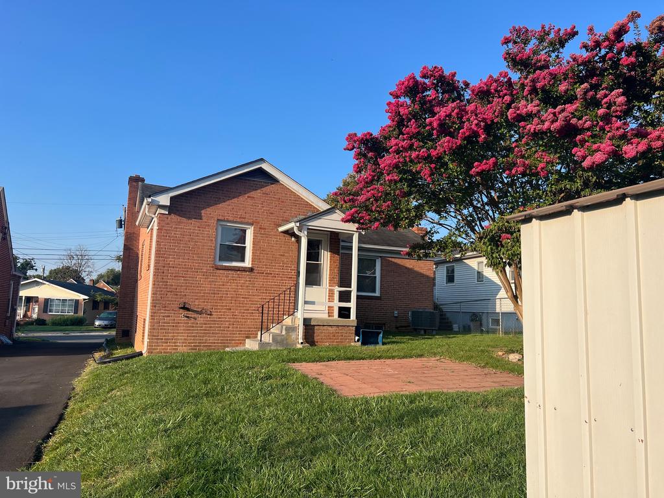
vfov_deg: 53.1
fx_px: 499
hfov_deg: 67.3
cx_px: 332
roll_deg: -2.3
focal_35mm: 26
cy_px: 249
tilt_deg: +7.2
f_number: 1.5
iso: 50
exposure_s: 1/2299
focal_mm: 5.7
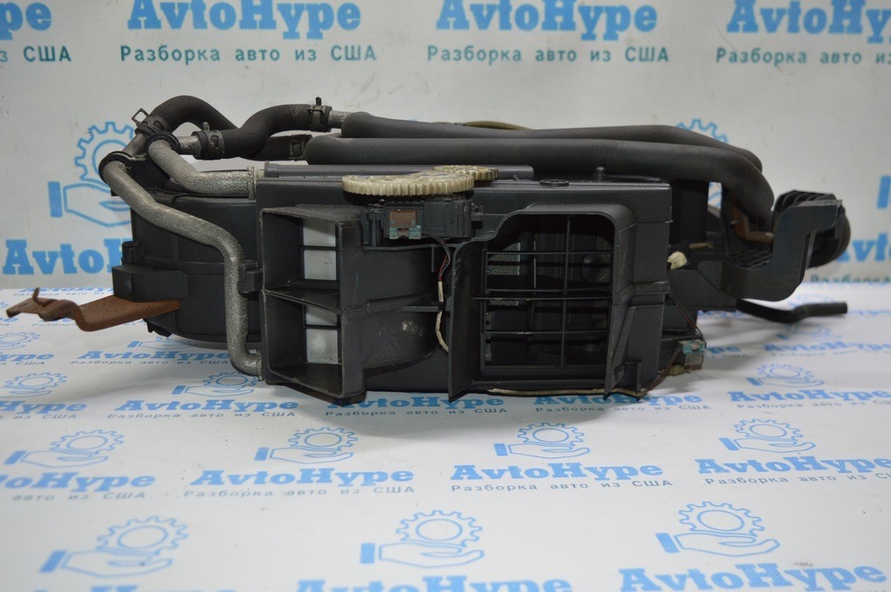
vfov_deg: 36.8
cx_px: 446
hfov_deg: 53.2
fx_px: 890
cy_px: 296
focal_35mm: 36
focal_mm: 24
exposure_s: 1/80
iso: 400
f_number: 4
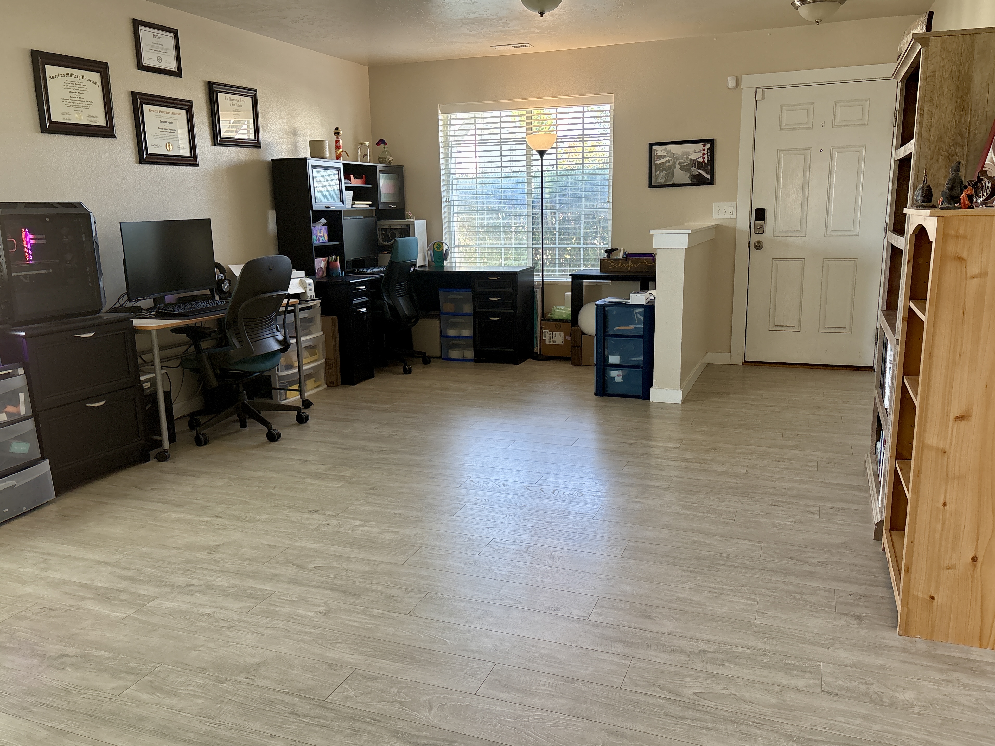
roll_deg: +1.5
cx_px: 498
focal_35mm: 26
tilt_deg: -11.5
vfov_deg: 53.1
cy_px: 373
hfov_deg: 67.3
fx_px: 747
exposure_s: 1/55
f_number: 1.6
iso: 160
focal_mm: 5.96
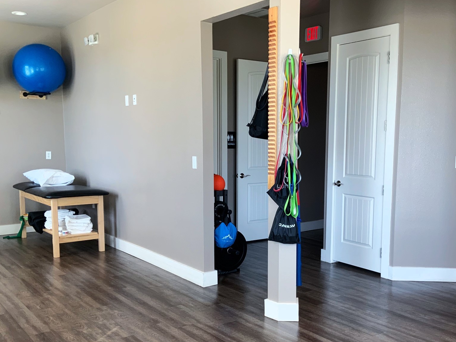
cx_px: 267
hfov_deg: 47.7
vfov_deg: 36.7
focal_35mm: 39
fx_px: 514
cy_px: 202
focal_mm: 3
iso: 50
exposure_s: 1/120
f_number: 1.8
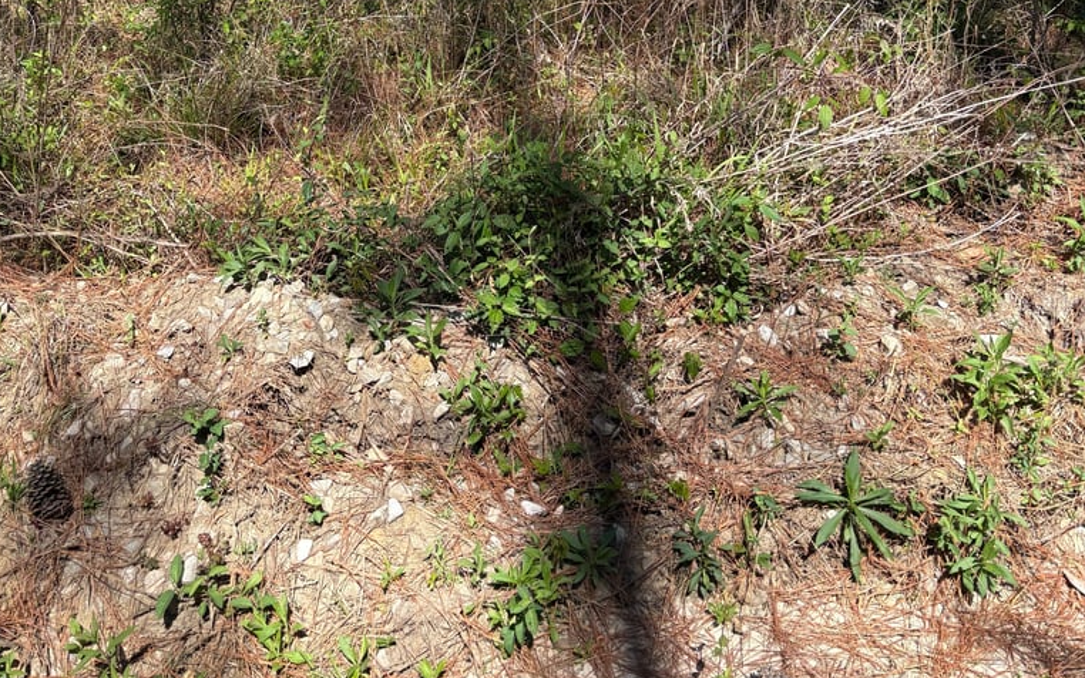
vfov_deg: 31.6
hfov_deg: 52.8
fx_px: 1094
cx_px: 540
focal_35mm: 37
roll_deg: -0.2
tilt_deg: -12.3
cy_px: -14
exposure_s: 1/1311
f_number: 1.6
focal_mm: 5.96
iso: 50
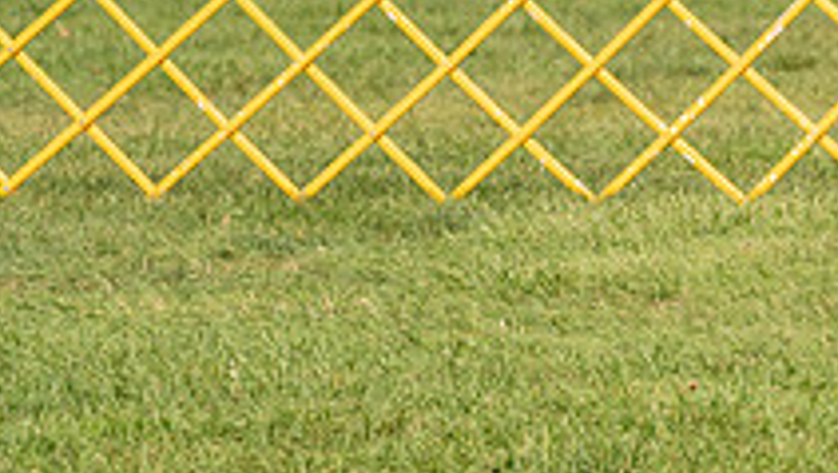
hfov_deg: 5.2
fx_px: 9227
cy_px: -121
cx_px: 1104
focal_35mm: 415
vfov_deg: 2.9
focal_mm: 144
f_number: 6.3
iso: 1000
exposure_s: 1/2000
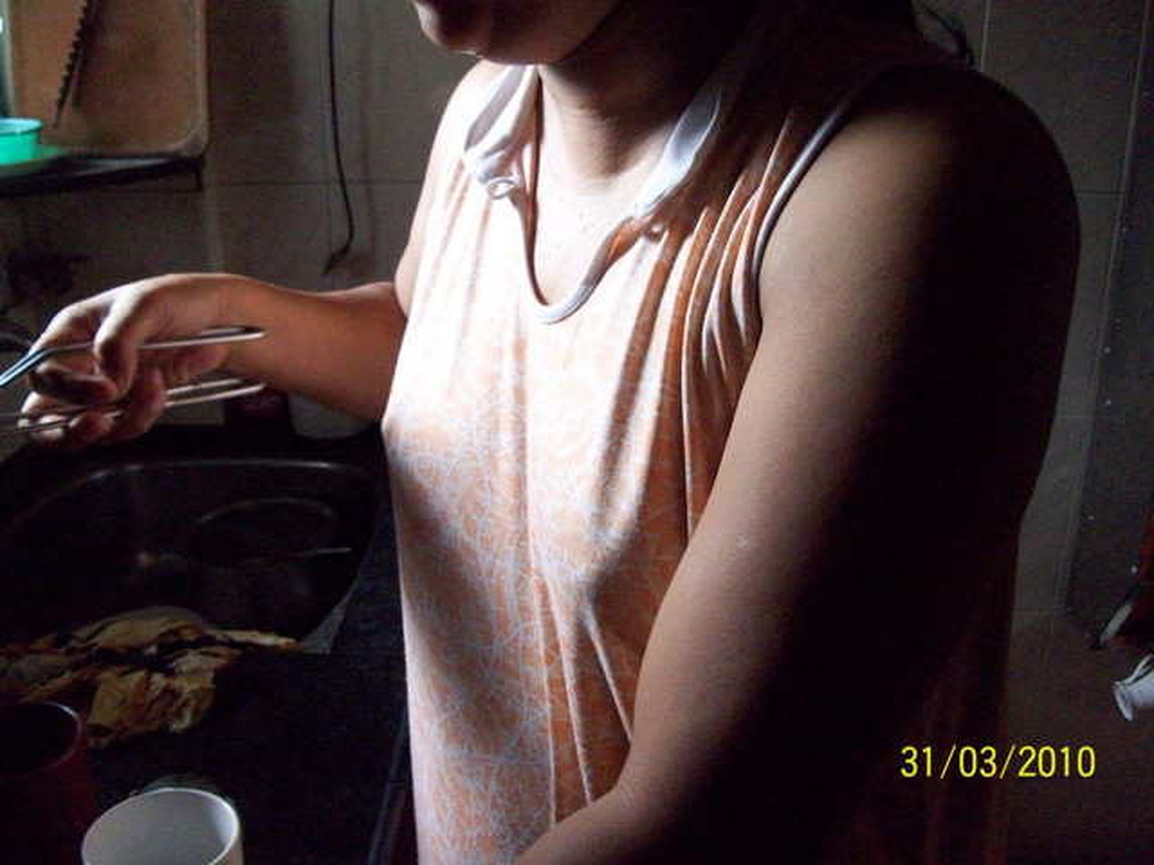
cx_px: 577
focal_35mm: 34
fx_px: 1133
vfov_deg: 41.8
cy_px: 432
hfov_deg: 54.0
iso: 304
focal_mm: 5.7
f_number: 2.8
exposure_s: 1/128
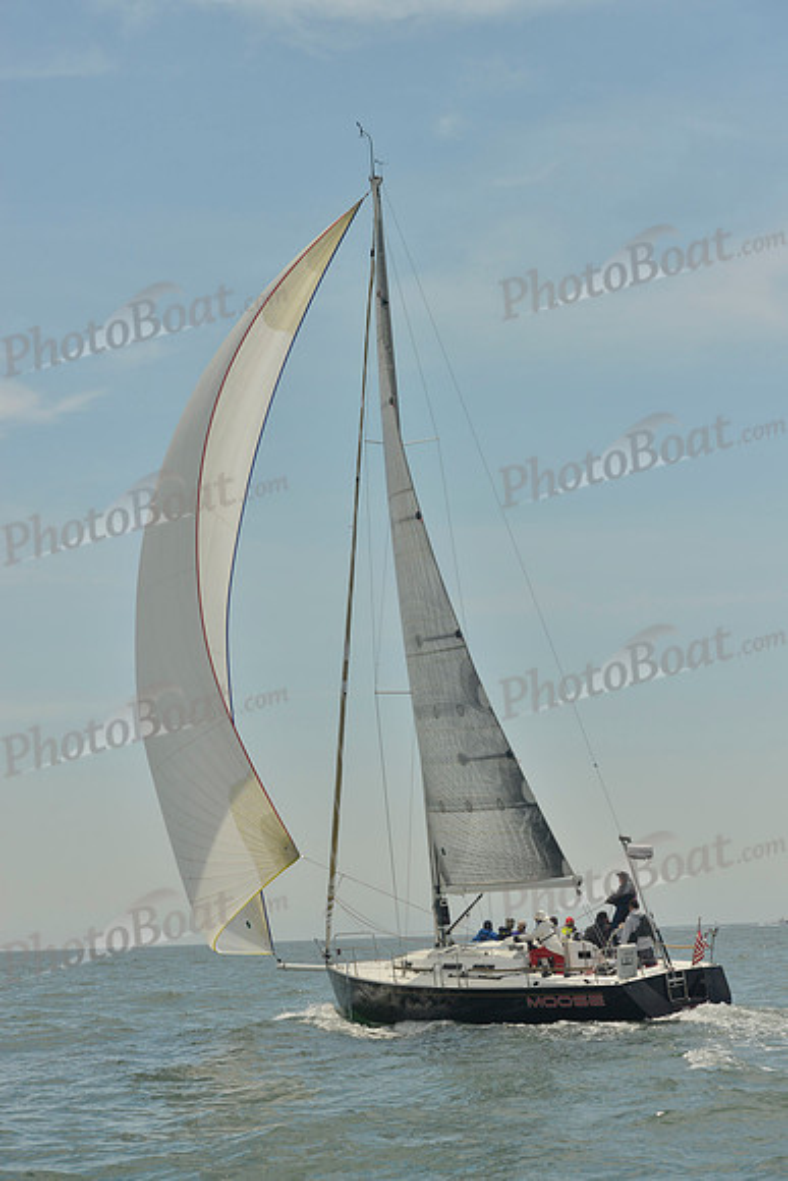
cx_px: 394
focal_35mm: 70
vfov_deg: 28.8
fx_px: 2297
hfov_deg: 19.5
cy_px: 590
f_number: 10
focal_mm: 70
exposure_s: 1/1250
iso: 280
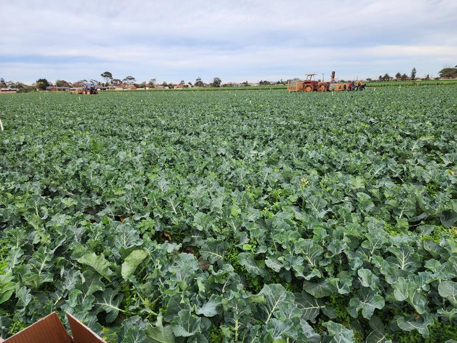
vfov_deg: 58.9
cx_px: 228
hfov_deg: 73.9
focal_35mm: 23
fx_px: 304
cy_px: 172
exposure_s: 1/210
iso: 12
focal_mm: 6.4
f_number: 1.8
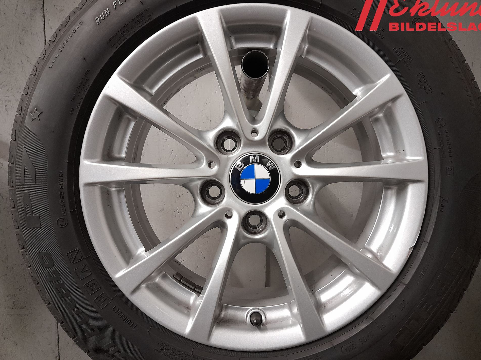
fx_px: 375
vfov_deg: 51.4
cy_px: 182
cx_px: 251
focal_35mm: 27
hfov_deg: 65.3
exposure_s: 1/25
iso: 500
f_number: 2
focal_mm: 4.6
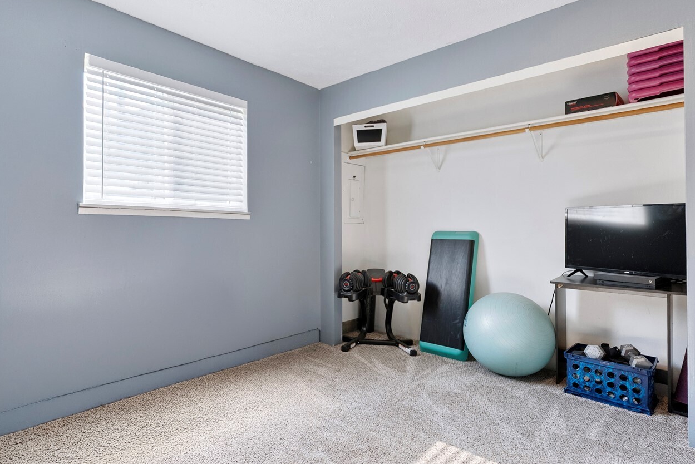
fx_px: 367
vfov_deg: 64.6
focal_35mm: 19
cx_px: 289
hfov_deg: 86.1
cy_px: 228
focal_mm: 14
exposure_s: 1/15
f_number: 2.8
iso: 400
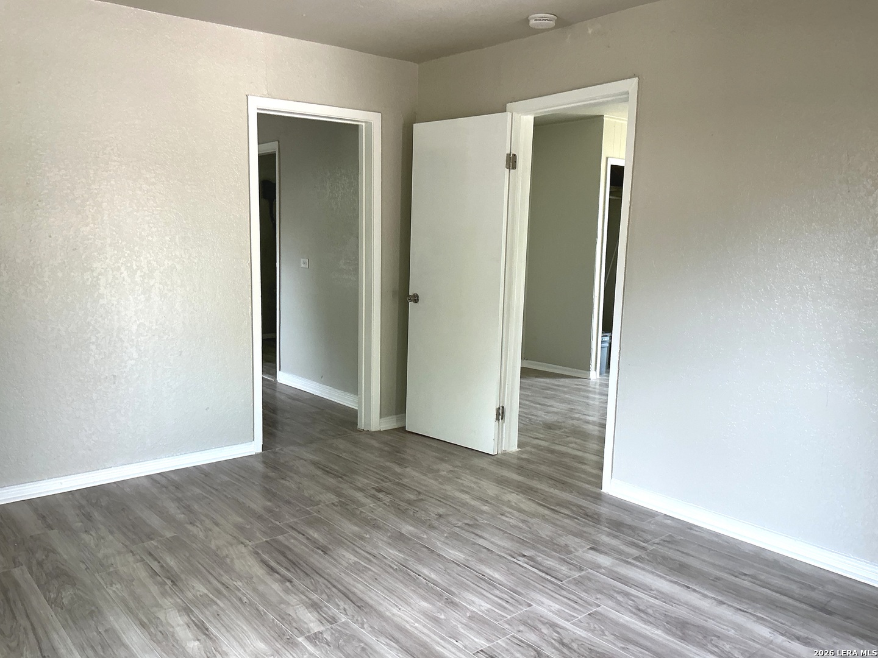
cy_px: 329
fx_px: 736
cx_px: 439
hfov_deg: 61.7
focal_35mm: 29
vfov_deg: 48.2
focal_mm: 3
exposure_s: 1/60
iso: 40
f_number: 1.8
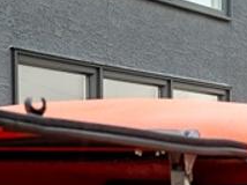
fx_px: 1212
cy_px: 449
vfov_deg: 8.0
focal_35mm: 170
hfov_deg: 11.6
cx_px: 72
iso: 250
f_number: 4
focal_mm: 25
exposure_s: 1/125
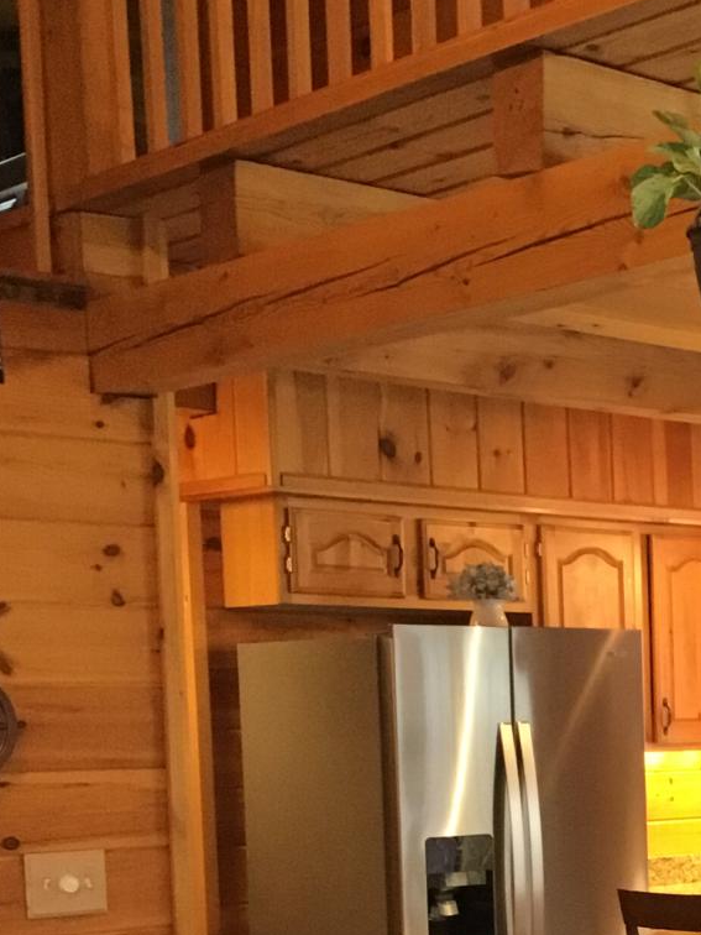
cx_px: 839
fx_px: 2214
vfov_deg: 23.0
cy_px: 900
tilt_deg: -5.4
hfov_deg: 17.2
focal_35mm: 82
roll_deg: +0.4
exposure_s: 1/24
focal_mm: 3.3
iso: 200
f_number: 2.4
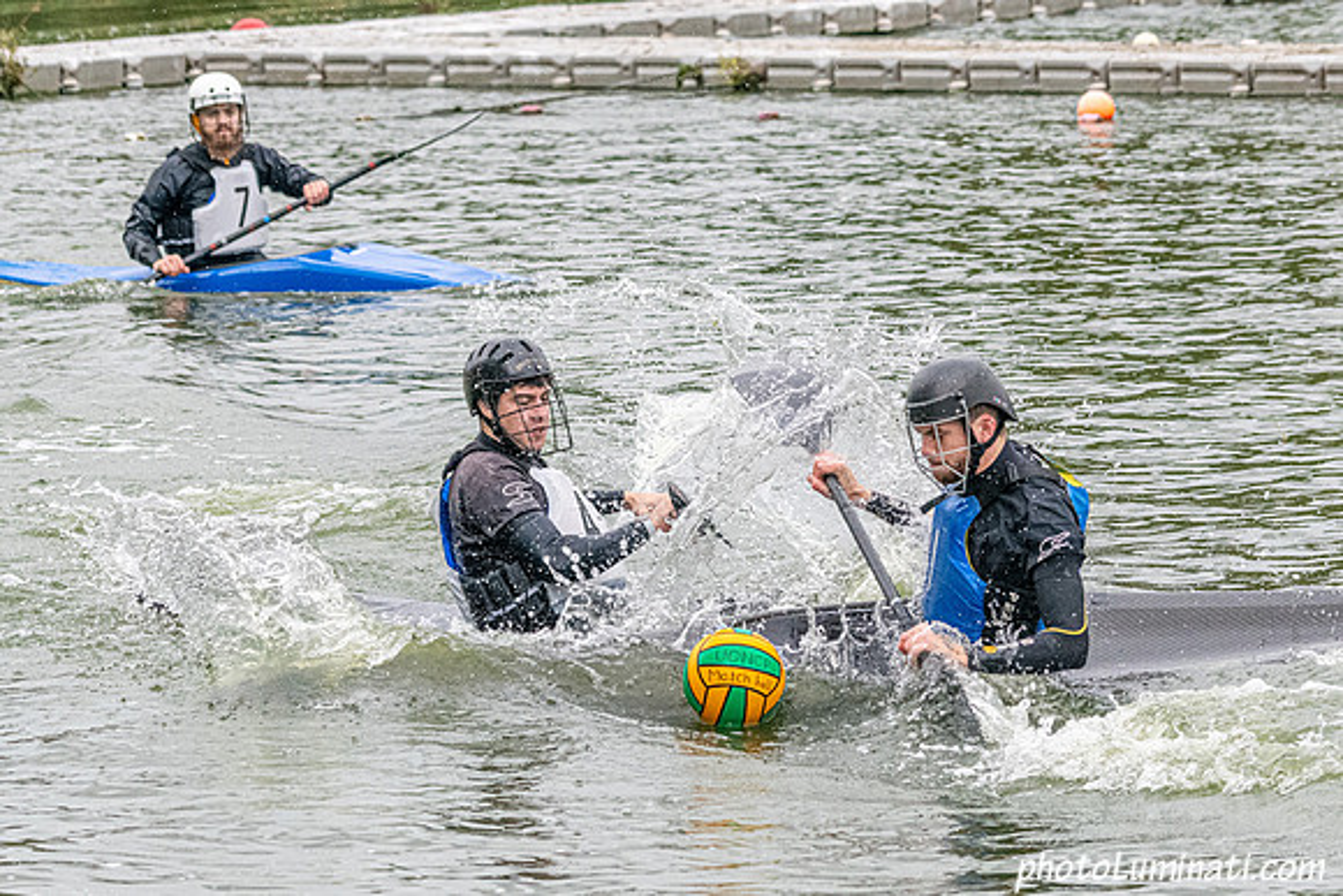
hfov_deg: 8.1
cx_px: 890
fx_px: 9464
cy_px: 664
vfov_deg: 5.4
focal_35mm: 254
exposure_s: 1/2500
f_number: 8
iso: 3200
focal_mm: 165
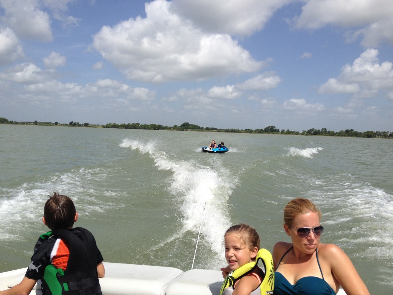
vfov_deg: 40.7
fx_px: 397
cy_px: 148
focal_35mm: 35
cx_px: 196
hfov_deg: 52.6
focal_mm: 4.28
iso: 50
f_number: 2.4
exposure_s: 1/3067
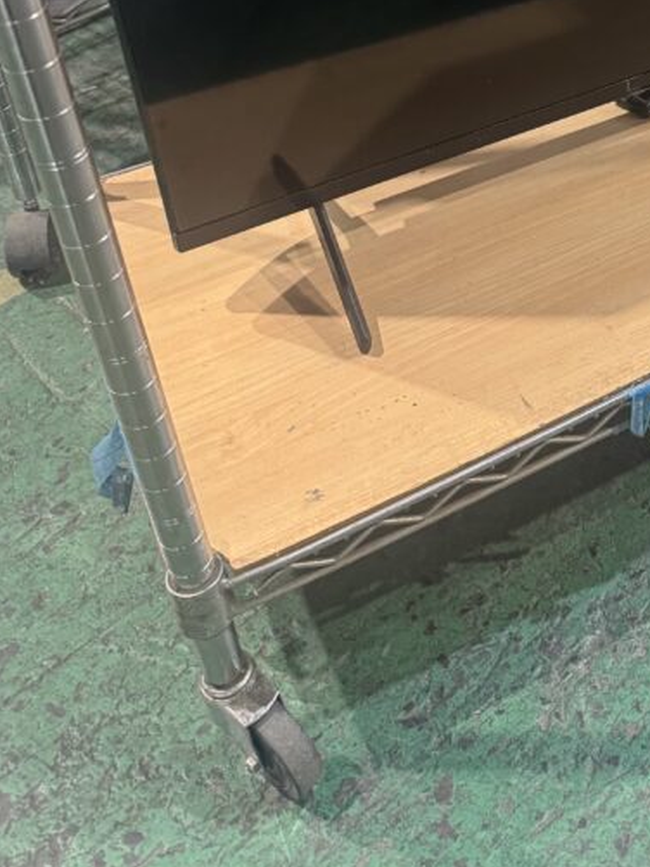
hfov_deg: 28.2
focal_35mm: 49
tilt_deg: -29.1
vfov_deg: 35.1
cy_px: -9
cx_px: 619
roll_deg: +1.5
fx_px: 1228
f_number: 1.78
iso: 500
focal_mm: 6.76
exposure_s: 1/60
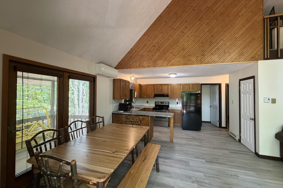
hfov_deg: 100.4
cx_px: 142
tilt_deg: +1.2
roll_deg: +0.7
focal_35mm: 15
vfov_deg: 77.3
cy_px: 92
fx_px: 118
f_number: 2.2
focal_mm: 2.22
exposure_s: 1/60
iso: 250
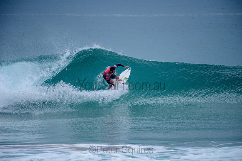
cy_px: 80
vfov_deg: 2.8
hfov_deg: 4.1
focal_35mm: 500
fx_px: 3362
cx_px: 121
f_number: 5.6
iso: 360
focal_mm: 500
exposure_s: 1/2000
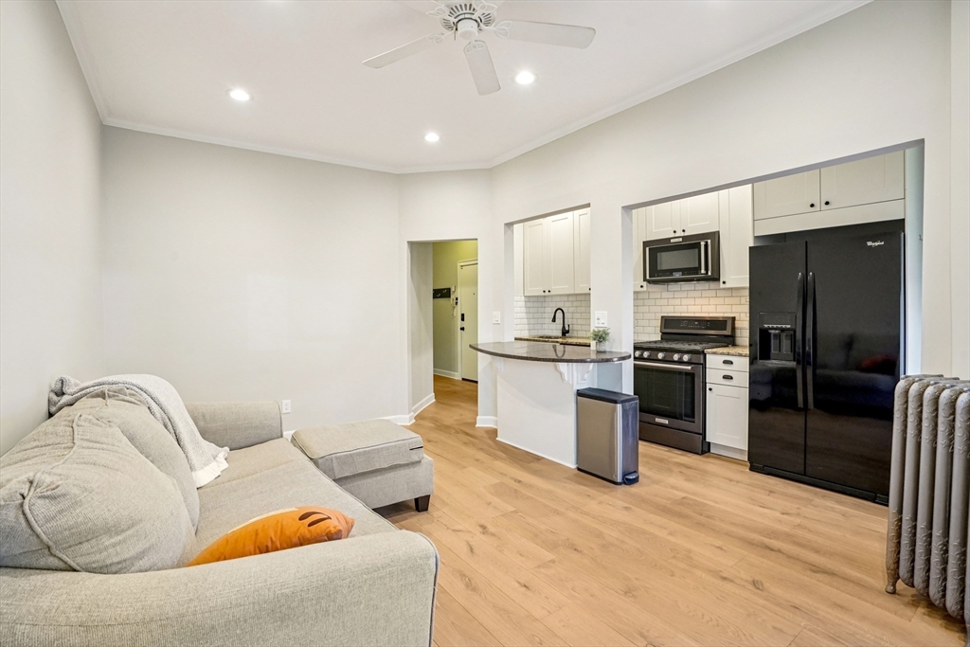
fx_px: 431
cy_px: 324
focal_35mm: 16
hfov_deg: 96.7
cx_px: 485
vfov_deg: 73.8
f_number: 8
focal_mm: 16
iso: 1250
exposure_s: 1/30
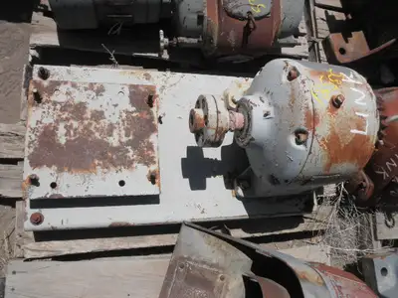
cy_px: 149
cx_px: 199
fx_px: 322
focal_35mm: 28
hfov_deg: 63.4
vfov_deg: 49.7
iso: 64
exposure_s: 1/250
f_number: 8.5
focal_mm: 5
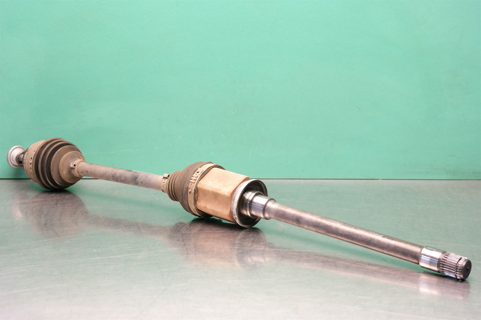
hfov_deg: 32.9
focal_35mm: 61
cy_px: 160
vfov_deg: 22.3
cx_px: 240
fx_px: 815
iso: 1600
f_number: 7.1
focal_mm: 40
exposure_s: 1/80
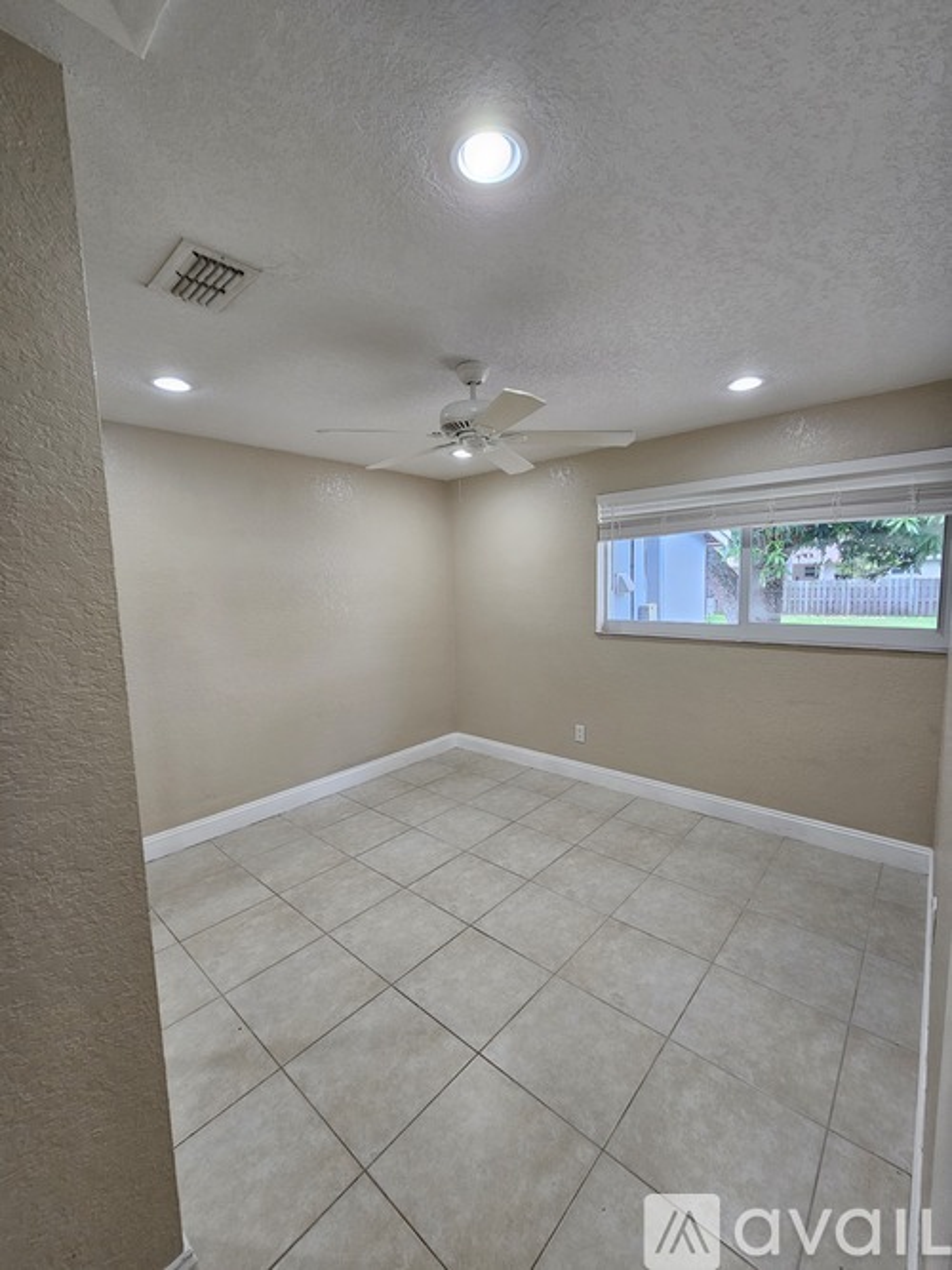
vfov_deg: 106.2
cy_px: 635
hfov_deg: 89.9
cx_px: 476
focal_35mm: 13
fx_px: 477
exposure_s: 1/60
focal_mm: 2.2
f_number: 2.2
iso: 125
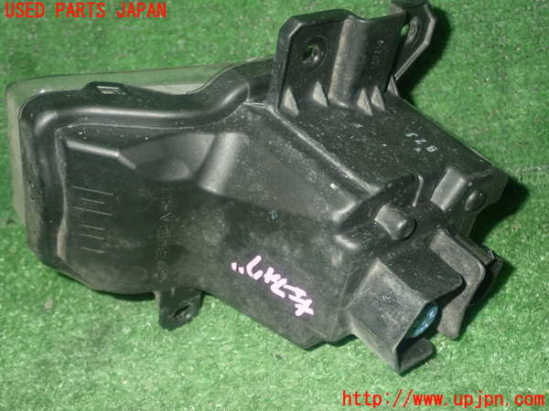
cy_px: 206
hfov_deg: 40.4
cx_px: 274
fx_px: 745
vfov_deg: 30.9
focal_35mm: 47
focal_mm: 8.4
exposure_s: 1/50
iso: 800
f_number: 9
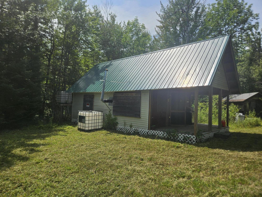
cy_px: 98
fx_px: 174
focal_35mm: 23
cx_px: 131
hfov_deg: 73.9
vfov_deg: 58.9
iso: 25
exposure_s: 1/3185
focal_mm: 5.4
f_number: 1.8
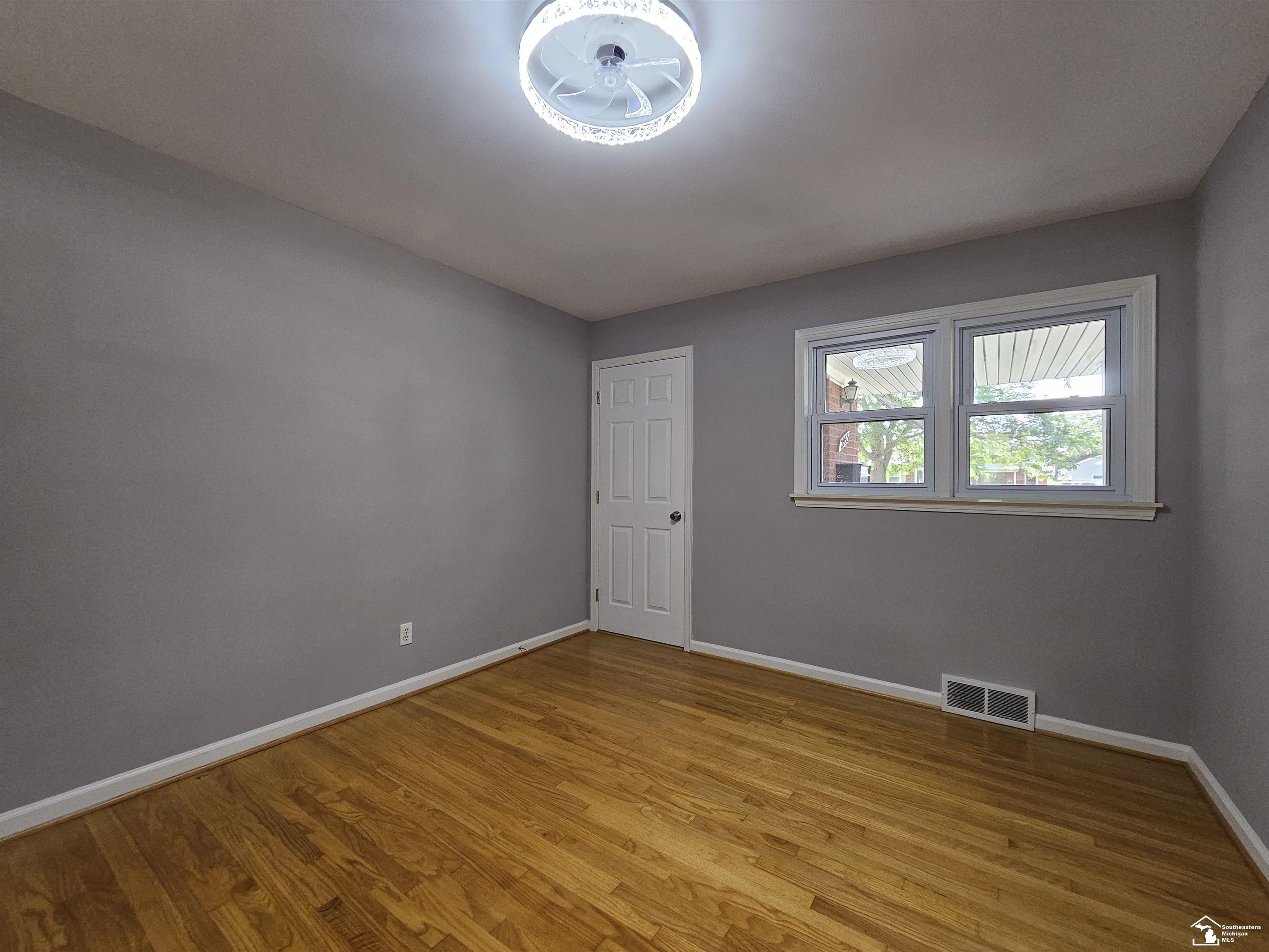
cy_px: 476
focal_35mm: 13
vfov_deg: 89.9
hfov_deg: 106.2
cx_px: 634
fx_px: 477
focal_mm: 2.2
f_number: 2.2
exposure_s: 1/100
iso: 250
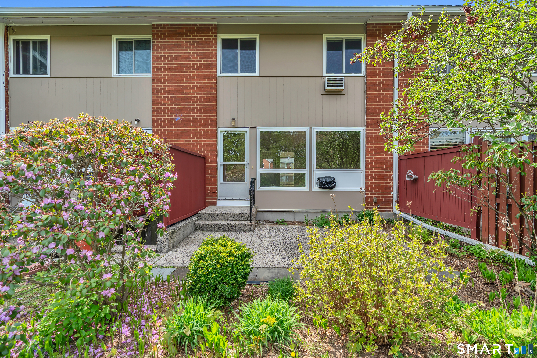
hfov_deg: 96.7
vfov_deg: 73.7
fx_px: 239
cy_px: 179
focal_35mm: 16
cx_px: 268
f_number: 7.1
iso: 100
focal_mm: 16
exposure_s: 1/40
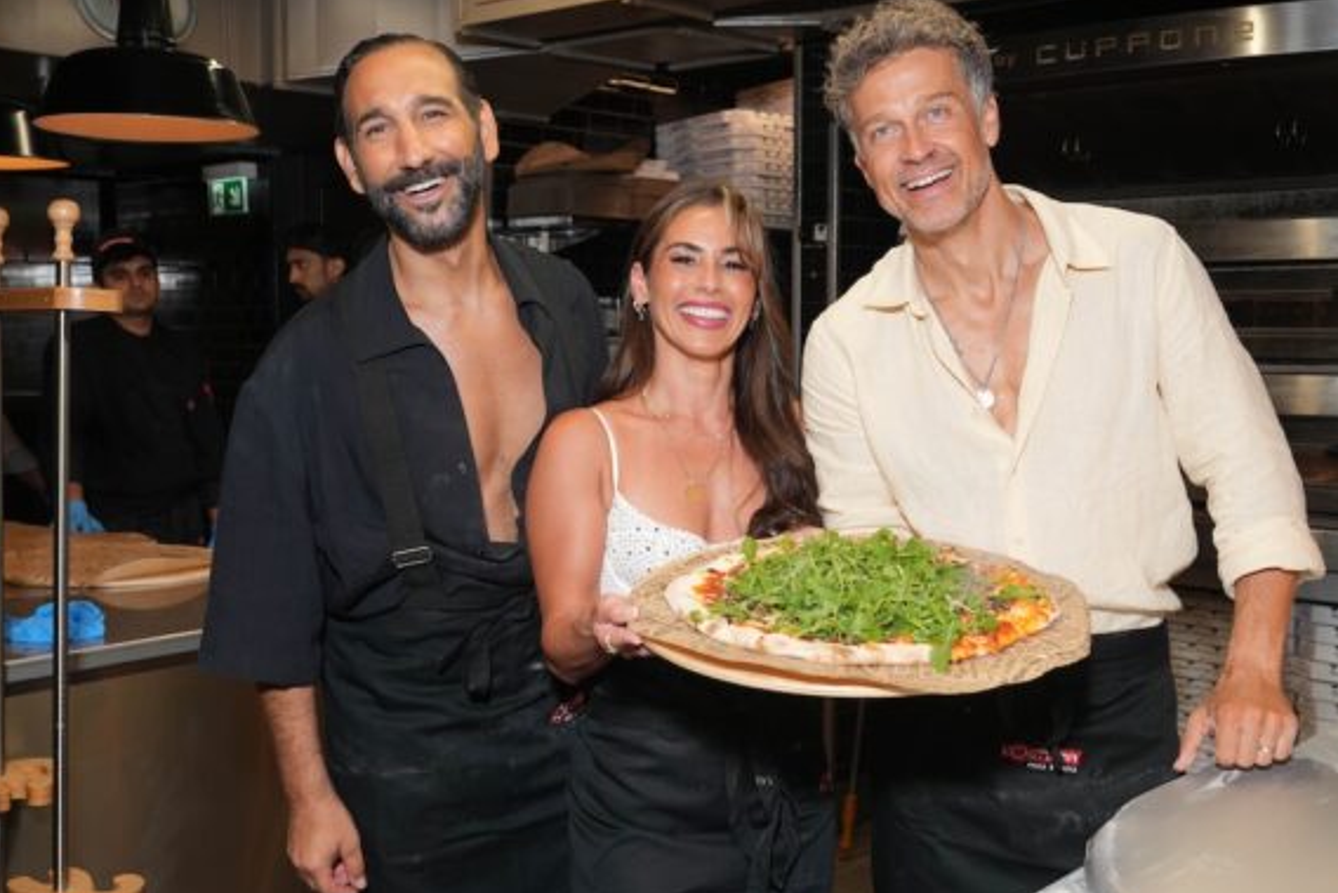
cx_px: 716
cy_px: 452
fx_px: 1413
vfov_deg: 35.1
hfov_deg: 50.6
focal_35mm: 38
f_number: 5
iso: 800
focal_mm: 31
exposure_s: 1/160
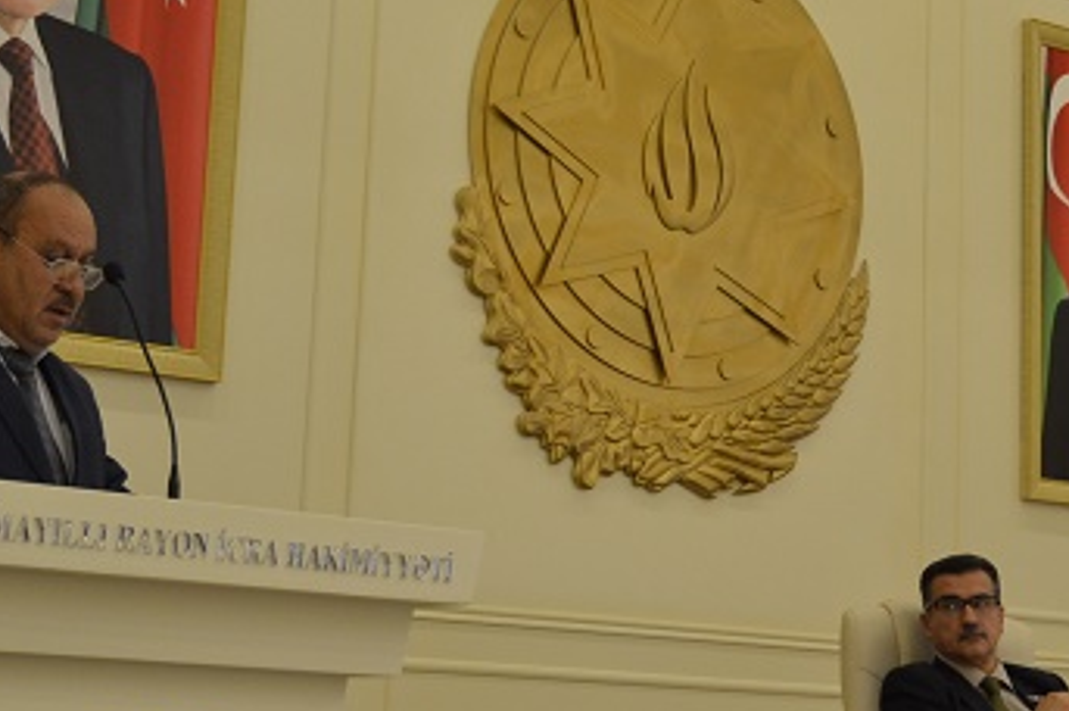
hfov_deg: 24.2
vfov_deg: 16.2
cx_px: 633
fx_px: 2492
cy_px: 276
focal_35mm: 84
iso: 560
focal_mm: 24
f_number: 3.8
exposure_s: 1/60
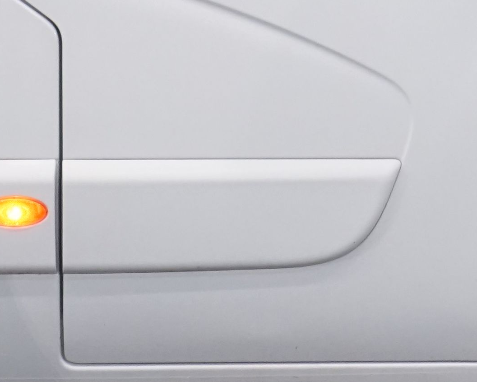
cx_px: 418
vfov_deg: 5.8
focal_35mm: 261
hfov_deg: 7.4
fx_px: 3685
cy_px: -327
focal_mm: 49
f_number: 5.6
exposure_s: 1/160
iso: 2000
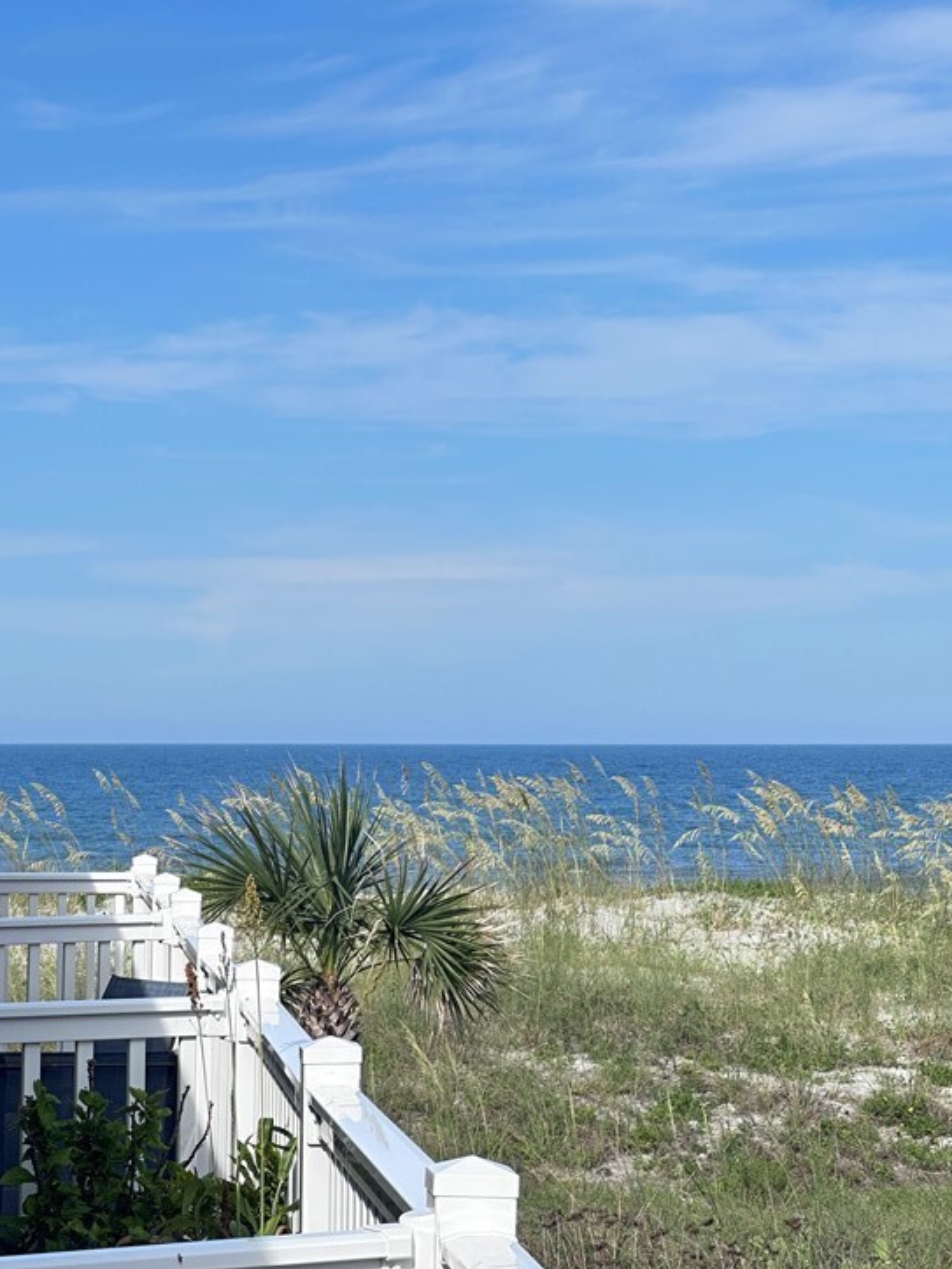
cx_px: 603
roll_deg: -0.3
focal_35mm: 109
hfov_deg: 13.6
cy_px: 604
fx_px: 3993
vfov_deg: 18.0
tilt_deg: +2.4
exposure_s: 1/364
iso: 32
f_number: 2.8
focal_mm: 9
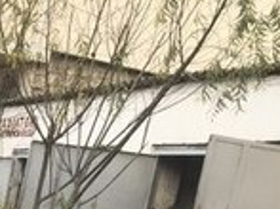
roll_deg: -7.4
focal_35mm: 130
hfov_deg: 13.1
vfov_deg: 10.2
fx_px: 1051
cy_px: 461
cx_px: -290
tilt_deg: -14.0
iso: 32
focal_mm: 4.15
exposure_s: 1/186
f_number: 2.2
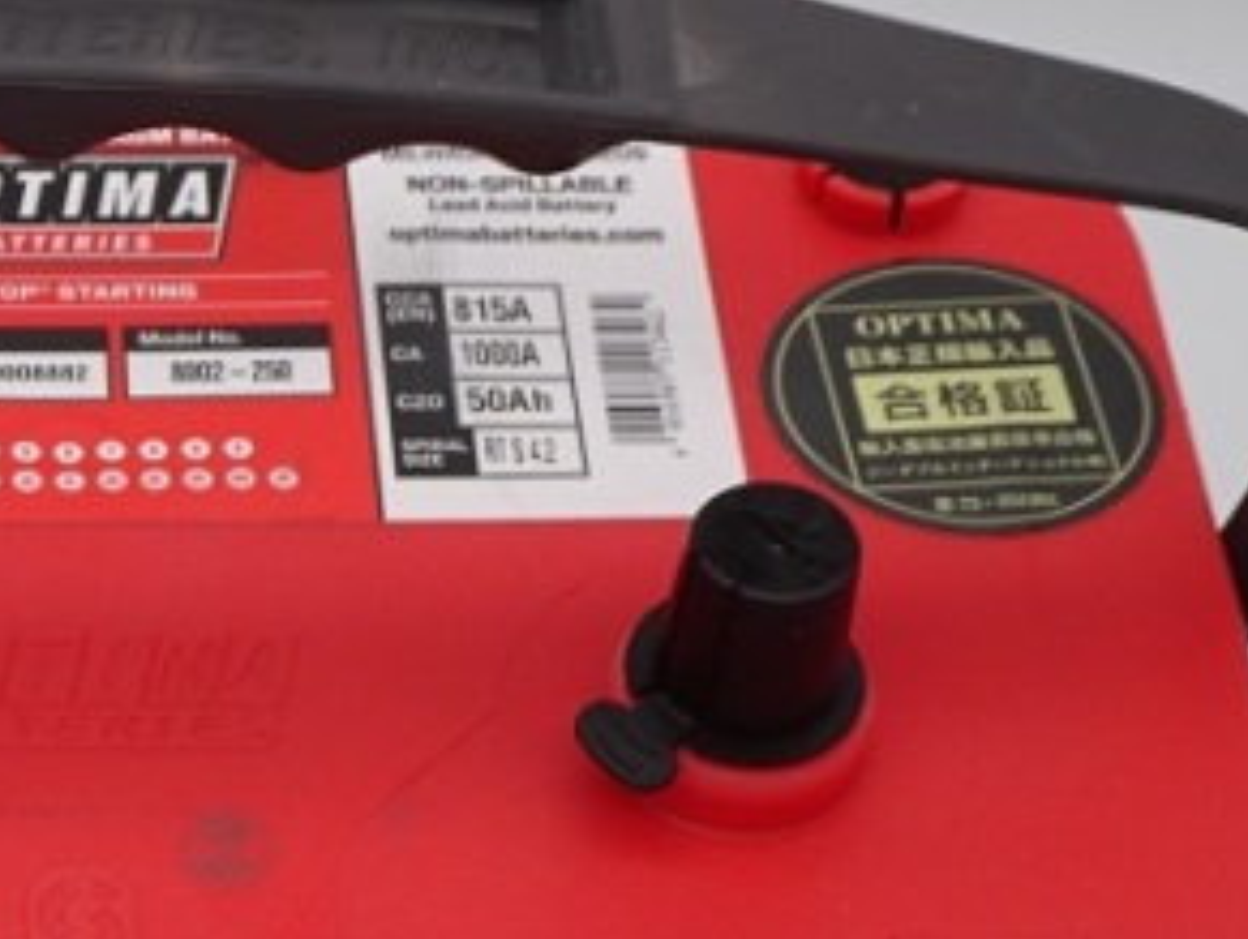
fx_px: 3646
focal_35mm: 101
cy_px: 888
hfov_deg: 18.9
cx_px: 26
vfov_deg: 14.5
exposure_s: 1/50
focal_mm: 7.87
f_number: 4.5
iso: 100
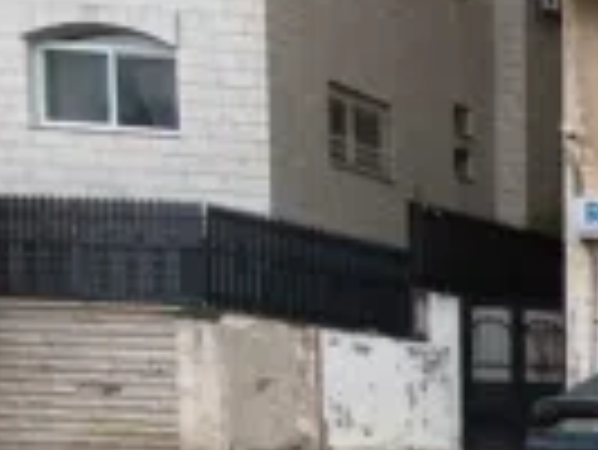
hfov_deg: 15.1
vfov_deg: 17.9
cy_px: 580
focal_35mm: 77
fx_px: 1331
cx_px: 1421
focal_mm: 1.65
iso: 50
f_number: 2.2
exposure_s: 1/304
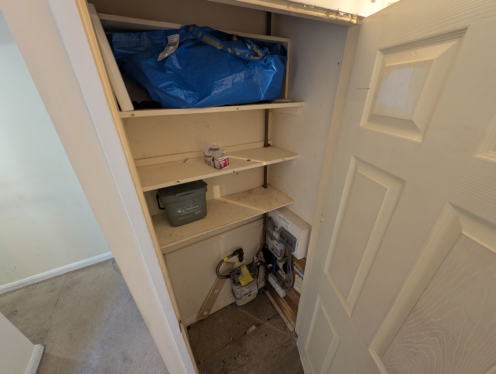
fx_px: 172
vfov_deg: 94.6
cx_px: 248
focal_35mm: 12
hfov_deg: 110.5
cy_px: 187
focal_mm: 2.23
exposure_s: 1/26.5
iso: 212
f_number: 1.95
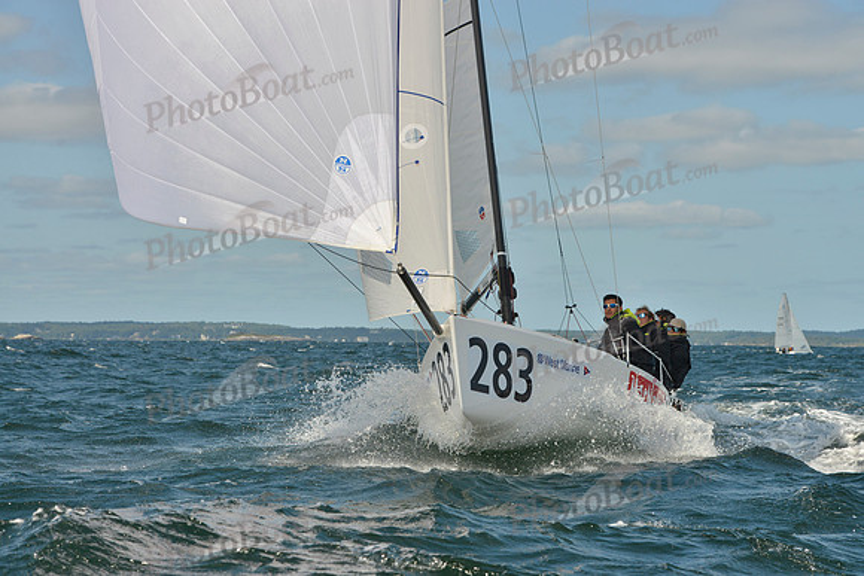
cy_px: 288
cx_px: 432
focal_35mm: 95
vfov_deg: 14.4
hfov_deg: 21.5
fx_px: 2280
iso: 400
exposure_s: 1/1600
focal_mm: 95
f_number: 10
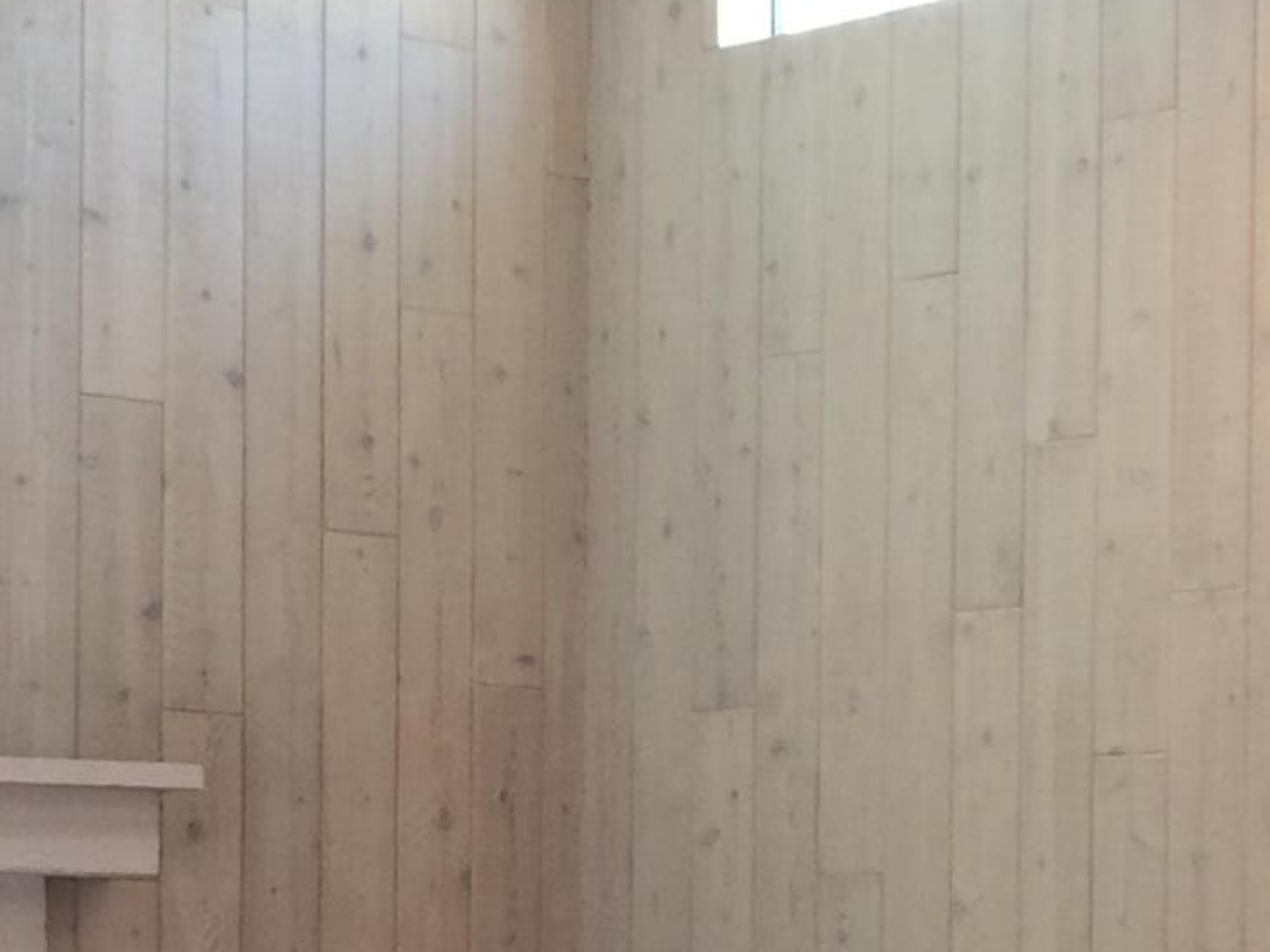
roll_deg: -0.7
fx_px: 4365
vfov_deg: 12.2
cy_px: 1101
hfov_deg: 16.5
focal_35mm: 119
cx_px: 896
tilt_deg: -1.2
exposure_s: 1/15
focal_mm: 4.15
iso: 32
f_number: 2.2
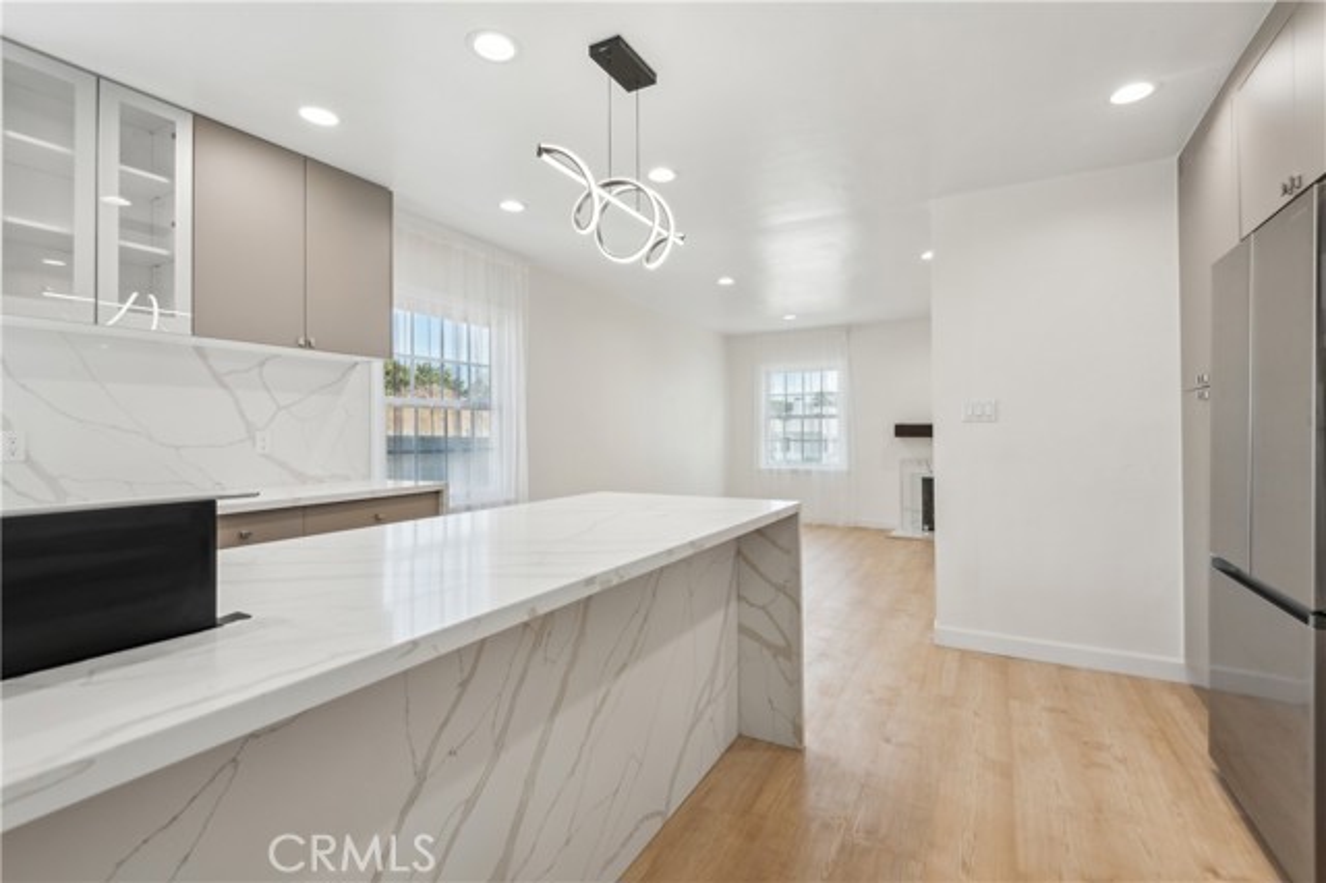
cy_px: 442
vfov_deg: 73.7
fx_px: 589
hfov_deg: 96.8
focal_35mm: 16
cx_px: 663
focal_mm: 16
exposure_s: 1/15
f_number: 11
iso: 125
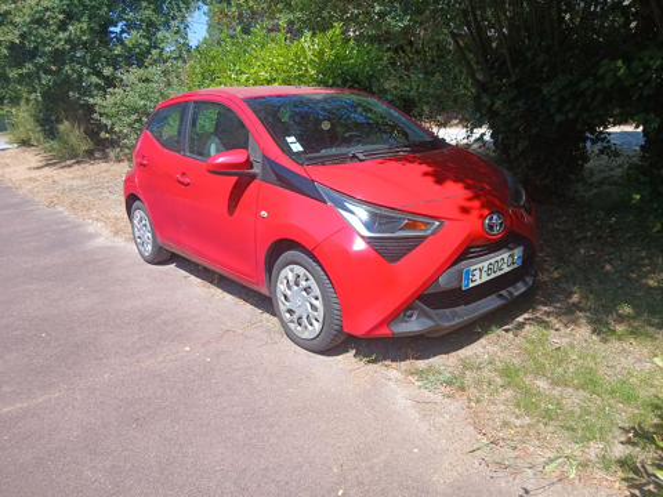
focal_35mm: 26
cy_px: 248
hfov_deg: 67.3
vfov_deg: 53.1
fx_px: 498
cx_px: 332
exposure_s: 1/263
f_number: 1.8
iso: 20
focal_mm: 3.98
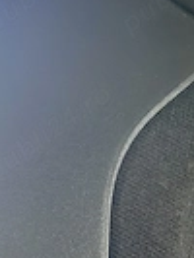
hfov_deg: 10.1
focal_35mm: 144
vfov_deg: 13.3
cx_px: 252
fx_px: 1074
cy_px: 314
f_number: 1.78
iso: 125
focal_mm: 6.86
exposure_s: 1/67
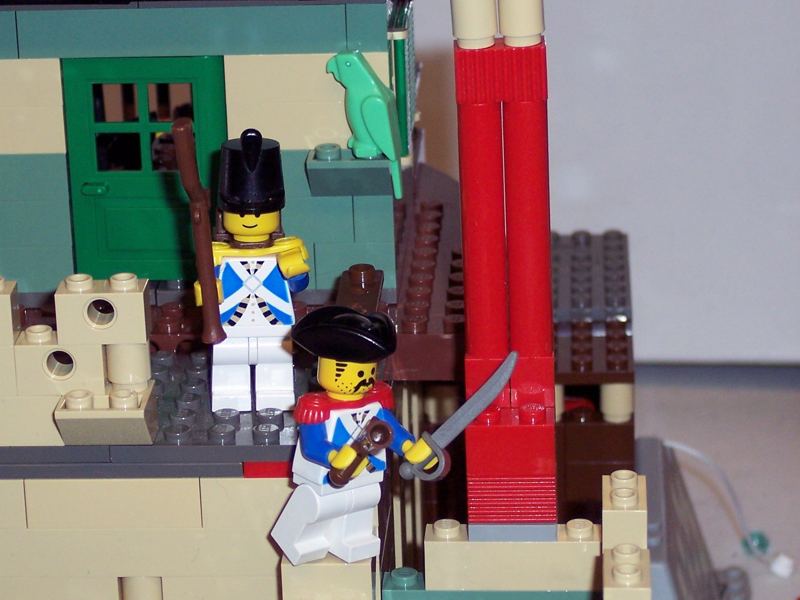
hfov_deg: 14.3
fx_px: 3189
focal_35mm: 138
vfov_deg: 10.7
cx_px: 326
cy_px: 269
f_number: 4.1
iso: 140
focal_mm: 18.7
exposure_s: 1/90
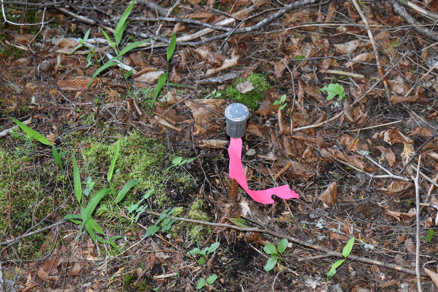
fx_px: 1004
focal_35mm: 82
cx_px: 219
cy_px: 146
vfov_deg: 16.6
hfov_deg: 24.6
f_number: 5.6
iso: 1250
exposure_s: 1/125
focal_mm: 55
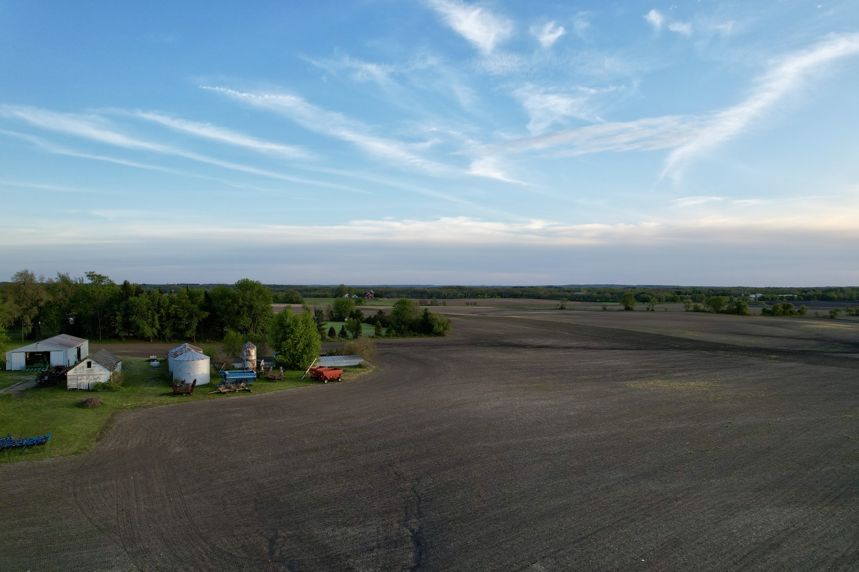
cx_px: 430
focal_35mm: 22
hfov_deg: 78.6
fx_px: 525
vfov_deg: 57.2
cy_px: 286
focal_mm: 8.38
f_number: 2.8
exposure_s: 1/90
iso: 100
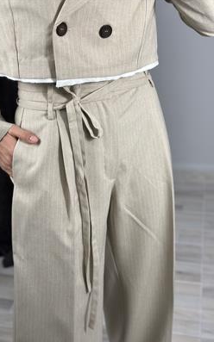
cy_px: 175
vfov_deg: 38.2
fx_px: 495
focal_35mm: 53
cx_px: 99
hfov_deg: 24.4
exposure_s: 1/100
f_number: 1.78
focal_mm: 6.86
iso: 80
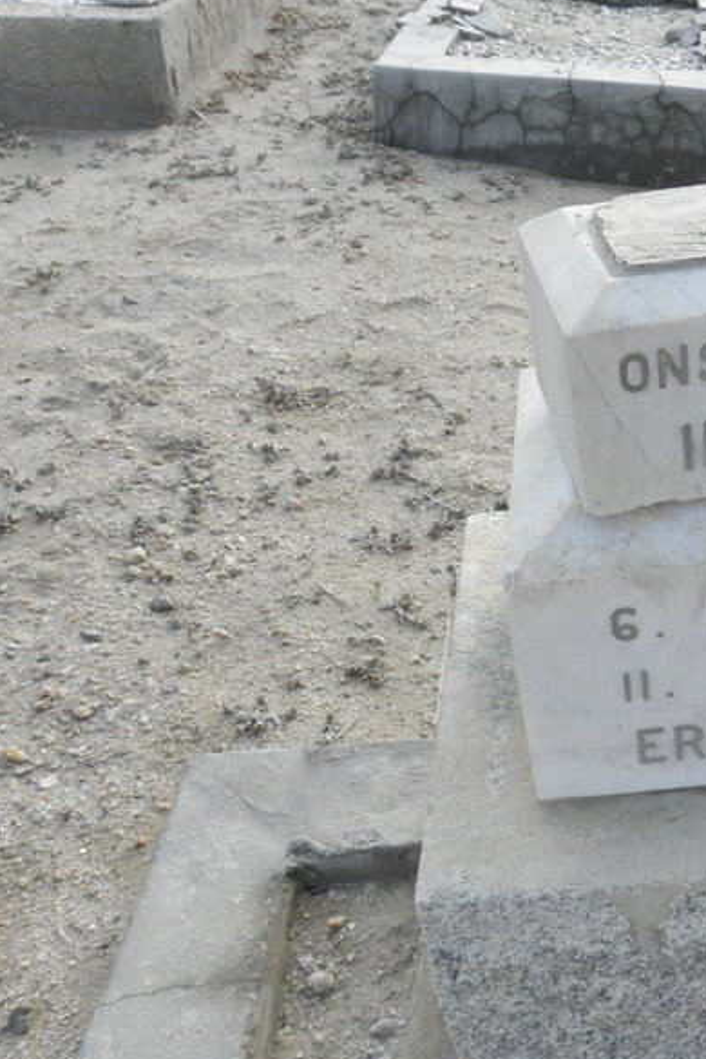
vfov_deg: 51.9
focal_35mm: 37
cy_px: 529
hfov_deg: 33.7
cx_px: 659
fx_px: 1088
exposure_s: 1/400
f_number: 5.6
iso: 200
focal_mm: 4.6
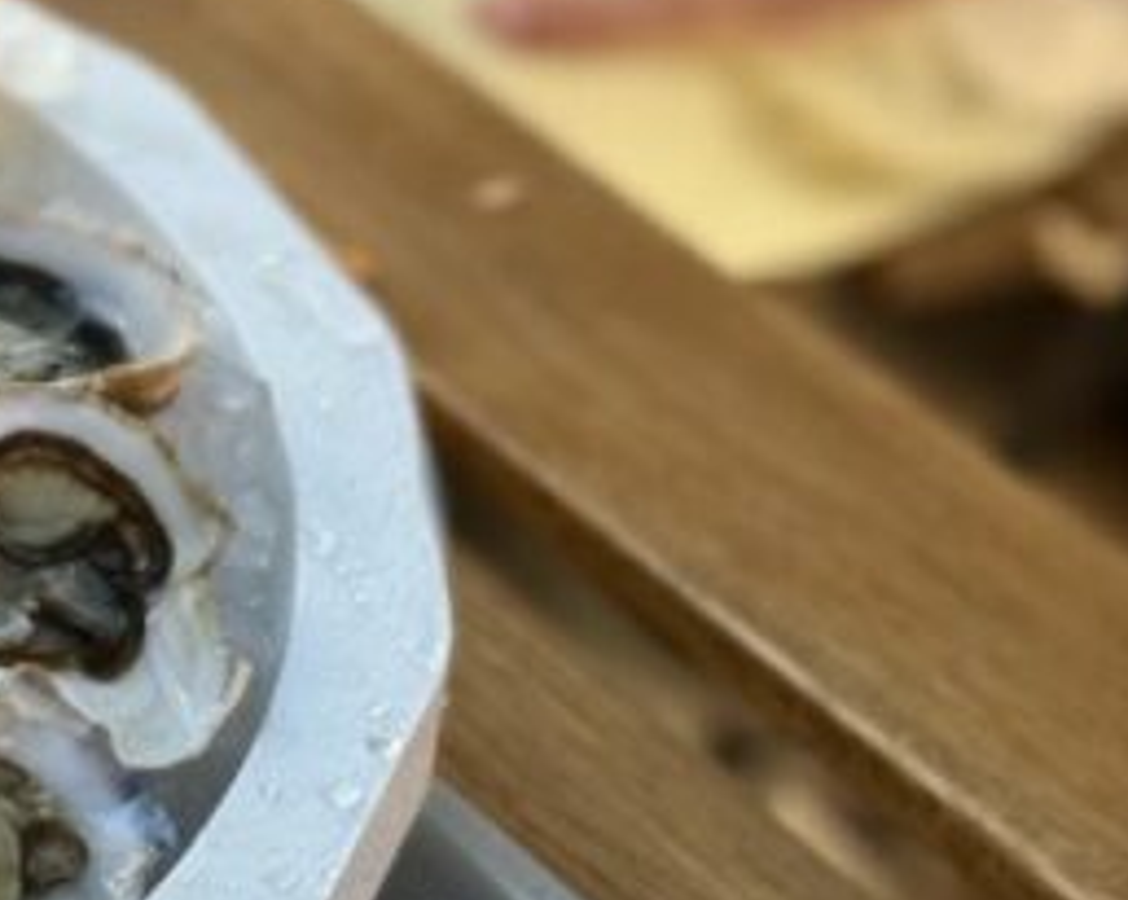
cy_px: 988
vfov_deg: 8.2
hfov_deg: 9.9
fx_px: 6236
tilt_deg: -40.8
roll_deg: -0.5
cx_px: -803
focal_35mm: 187
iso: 80
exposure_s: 1/265
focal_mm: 6.76
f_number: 1.78
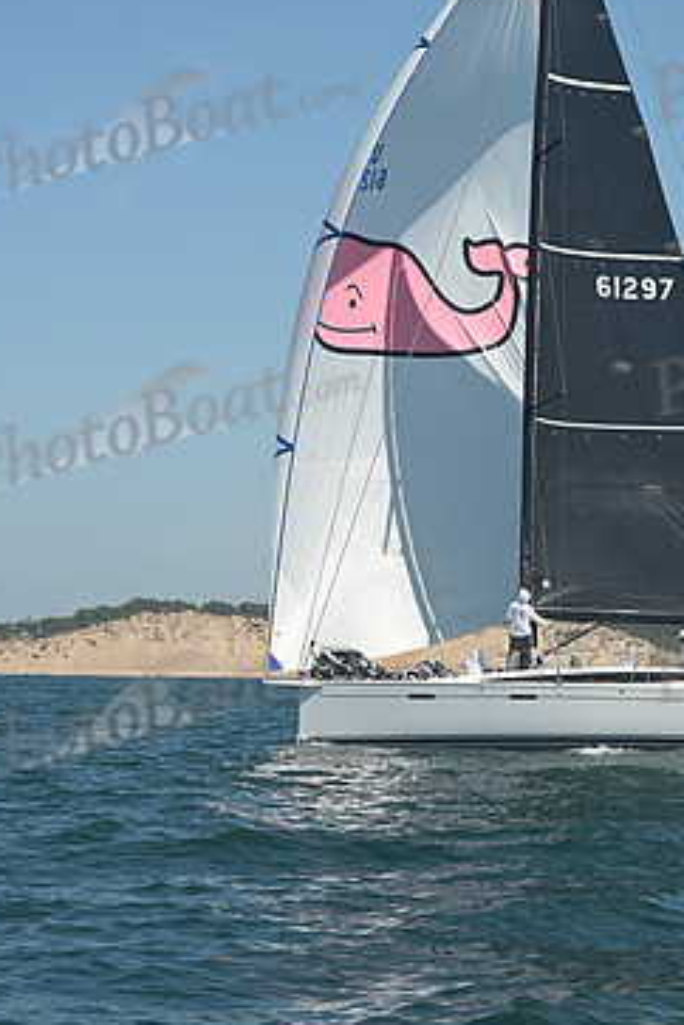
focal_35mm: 112
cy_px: 237
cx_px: 507
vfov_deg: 18.1
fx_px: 3192
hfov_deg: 12.2
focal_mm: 70
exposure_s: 1/1000
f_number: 8
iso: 320
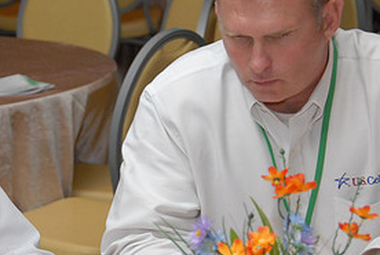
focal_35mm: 189
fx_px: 1998
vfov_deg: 7.3
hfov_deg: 10.8
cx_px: 62
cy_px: 172
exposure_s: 1/50
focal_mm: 60
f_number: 6.3
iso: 800
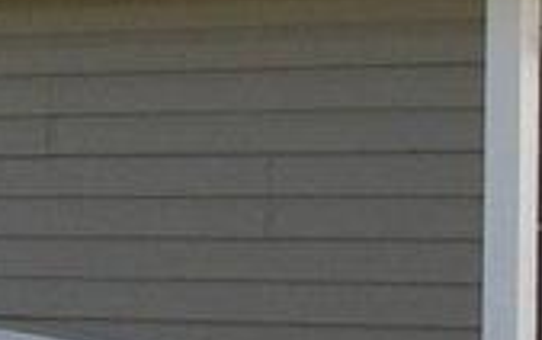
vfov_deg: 5.4
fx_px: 3608
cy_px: -103
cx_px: -327
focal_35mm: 244
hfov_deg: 8.4
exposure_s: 1/230
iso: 50
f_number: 5.6
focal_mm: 5.8
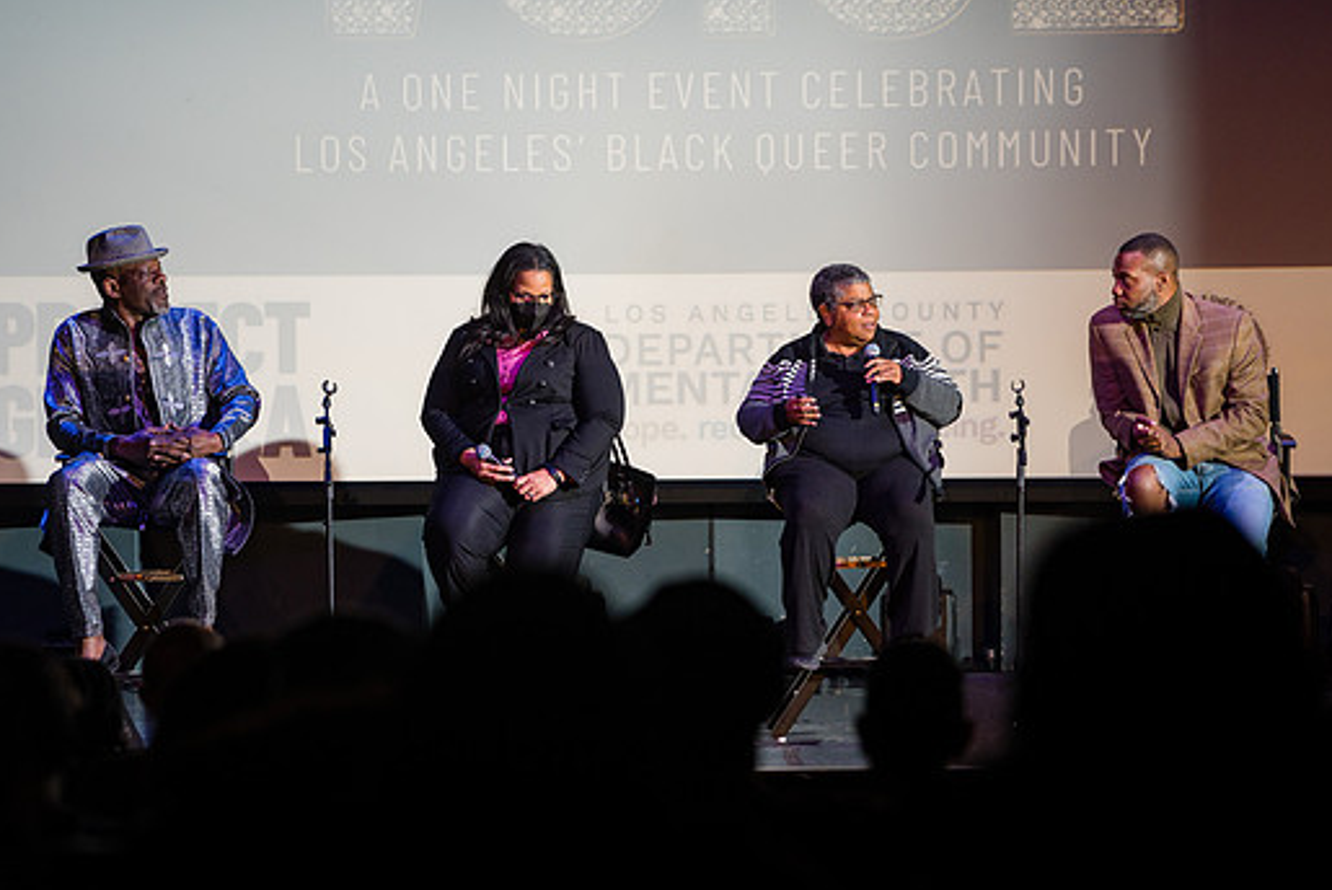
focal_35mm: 179
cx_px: 647
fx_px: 6626
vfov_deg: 7.7
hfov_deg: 11.5
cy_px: 433
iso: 1250
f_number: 4
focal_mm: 159
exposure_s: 1/250
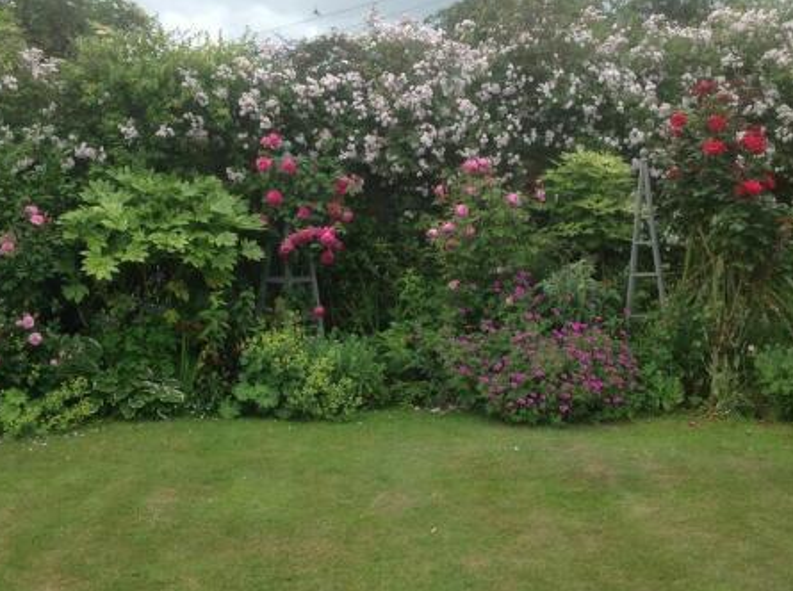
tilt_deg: -3.1
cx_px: 382
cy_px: 270
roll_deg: -0.6
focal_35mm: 46
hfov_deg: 41.3
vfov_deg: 31.4
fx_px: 1052
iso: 50
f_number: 2.4
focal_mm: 4.28
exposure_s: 1/458
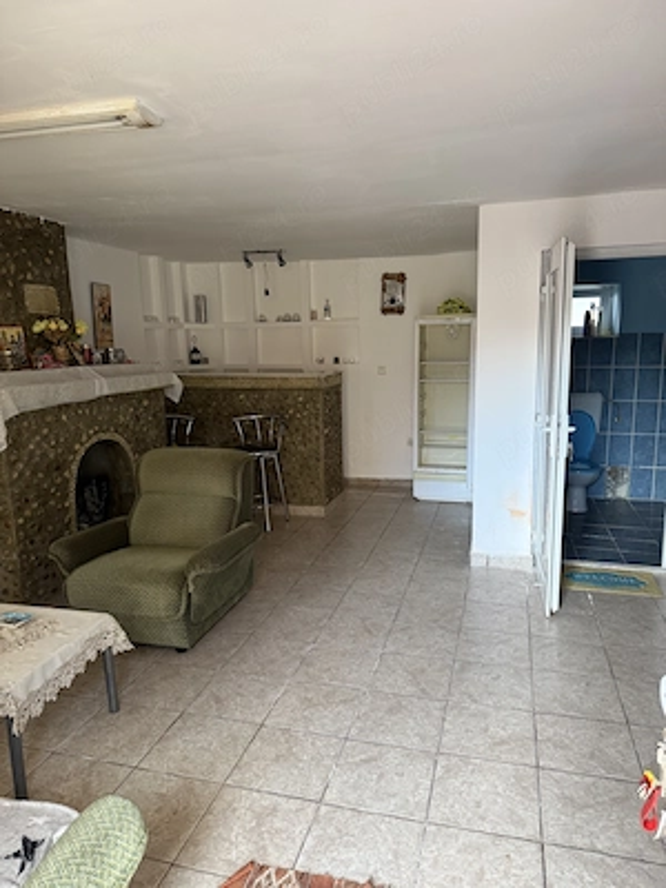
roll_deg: +1.6
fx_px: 616
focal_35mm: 24
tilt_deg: -10.5
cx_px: 333
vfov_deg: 71.6
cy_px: 444
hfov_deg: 56.8
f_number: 1.78
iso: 250
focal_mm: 6.76
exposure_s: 1/60
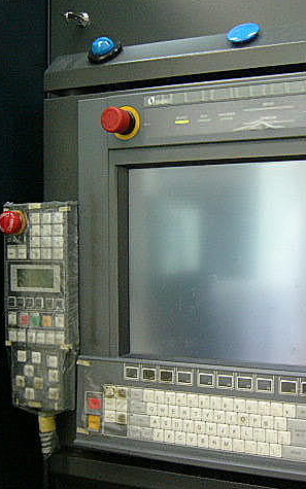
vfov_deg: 40.3
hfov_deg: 25.5
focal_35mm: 50
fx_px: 667
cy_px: 243
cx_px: 233
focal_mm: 5.8
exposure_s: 1/13
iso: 200
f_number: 2.8
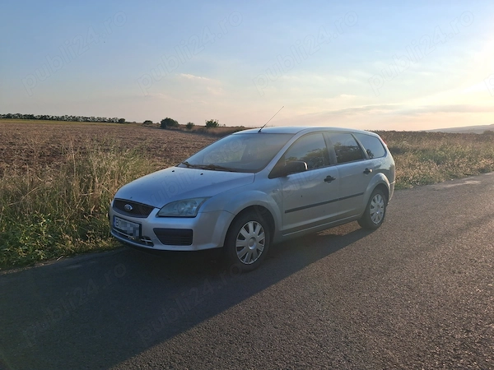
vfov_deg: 51.4
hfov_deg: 65.3
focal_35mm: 27
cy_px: 185
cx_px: 247
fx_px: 385
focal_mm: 4
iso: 25
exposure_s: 1/909
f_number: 1.8
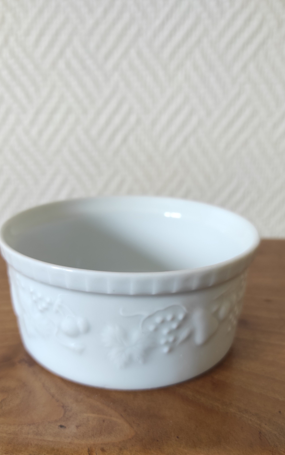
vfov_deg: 62.9
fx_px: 373
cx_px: 118
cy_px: 239
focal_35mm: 30
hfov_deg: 41.7
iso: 243
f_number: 1.89
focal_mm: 5.43
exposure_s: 1/50
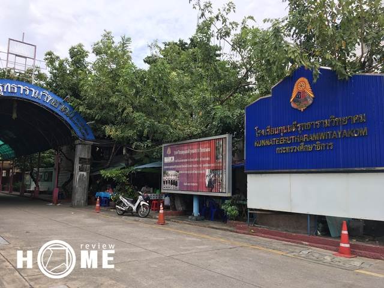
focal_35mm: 29
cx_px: 192
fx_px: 322
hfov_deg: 61.7
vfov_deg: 48.2
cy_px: 144
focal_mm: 4.15
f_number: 2.2
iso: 25
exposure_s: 1/472
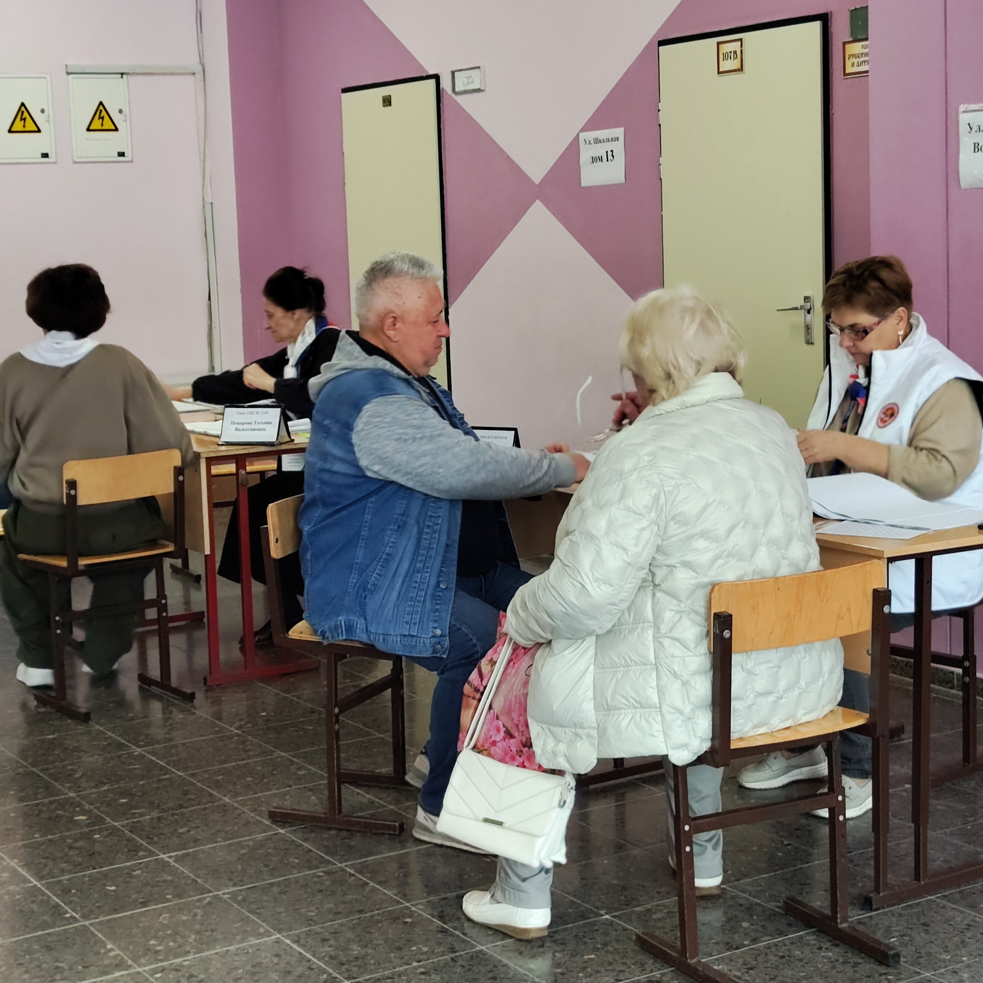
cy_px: 462
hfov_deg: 28.1
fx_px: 1960
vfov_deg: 28.2
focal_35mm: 61
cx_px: 456
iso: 498
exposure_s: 1/100
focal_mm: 5.59
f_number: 1.88
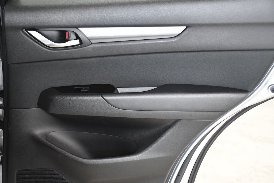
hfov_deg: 27.0
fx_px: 571
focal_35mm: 75
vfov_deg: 18.2
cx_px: 137
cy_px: 92
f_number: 4.8
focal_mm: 50
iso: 2500
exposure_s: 1/160
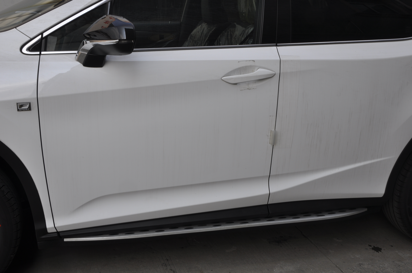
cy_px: 136
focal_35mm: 42
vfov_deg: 31.8
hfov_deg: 46.4
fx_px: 480
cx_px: 206
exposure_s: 1/160
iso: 200
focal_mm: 28
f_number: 13
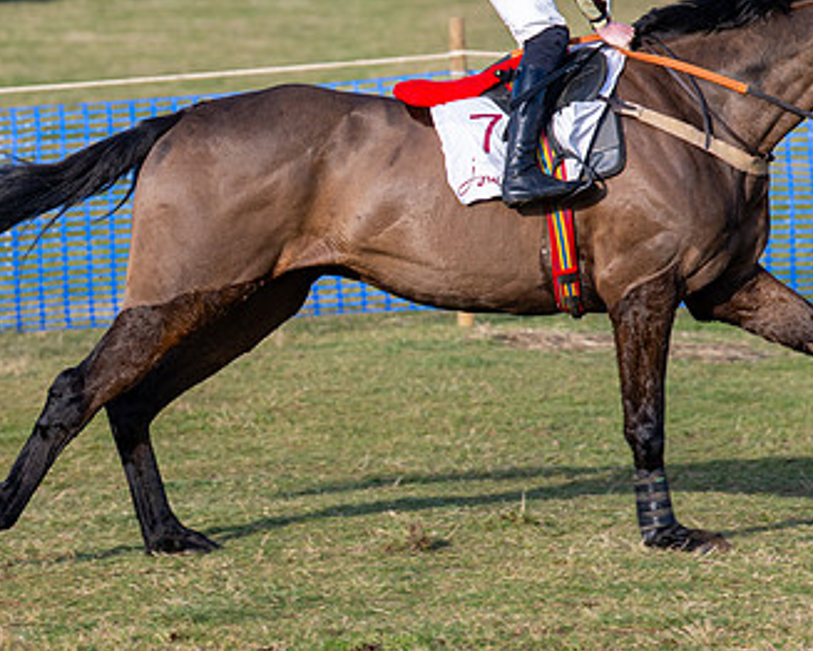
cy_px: 217
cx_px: 317
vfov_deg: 5.4
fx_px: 6886
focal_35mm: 286
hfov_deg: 6.8
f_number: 2.8
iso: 125
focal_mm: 97
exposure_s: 1/1250
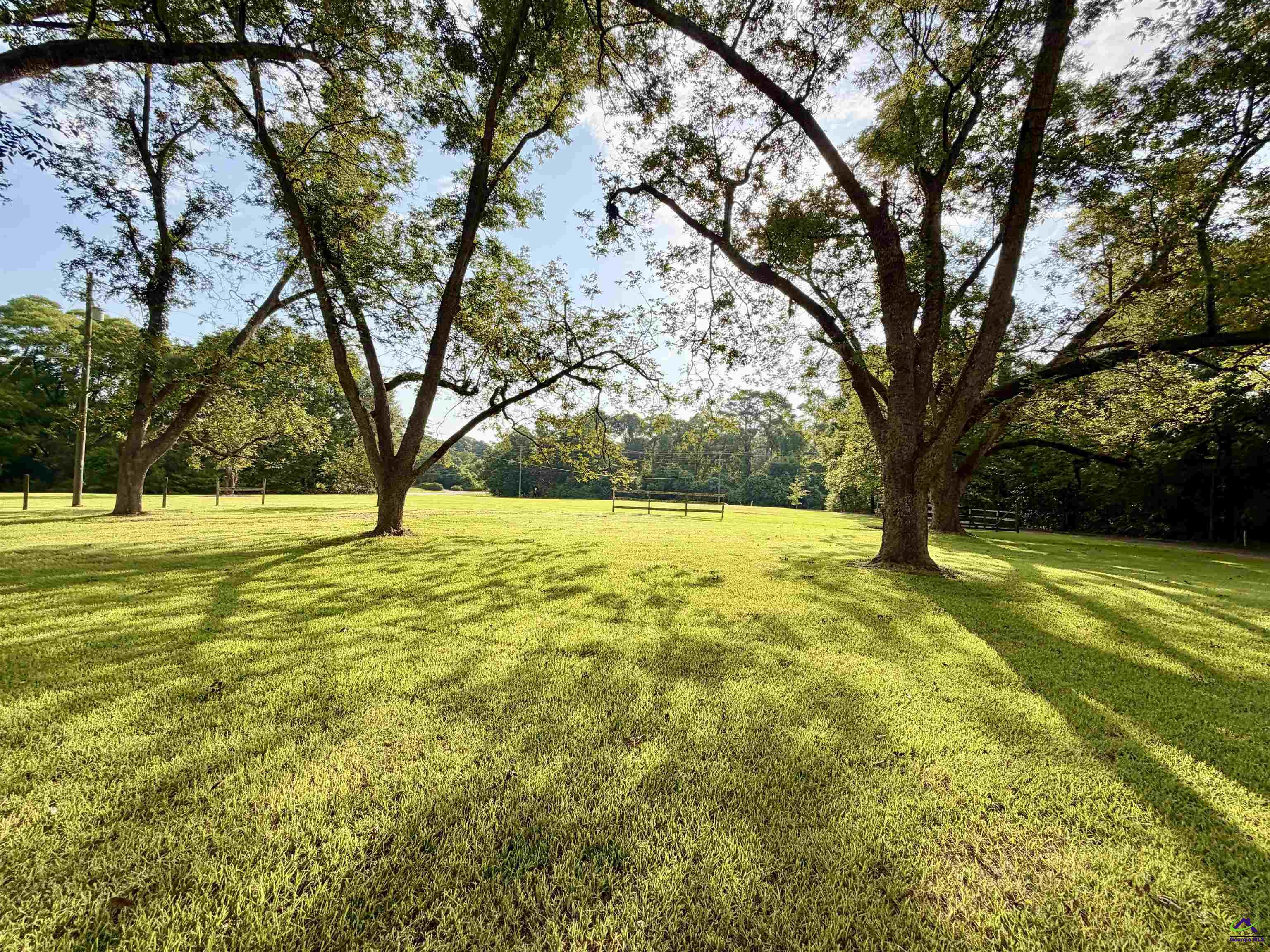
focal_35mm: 14
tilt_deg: +3.3
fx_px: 514
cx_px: 635
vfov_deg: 85.7
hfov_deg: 102.1
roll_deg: -2.6
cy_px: 476
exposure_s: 1/770
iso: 40
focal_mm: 2.22
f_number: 2.2
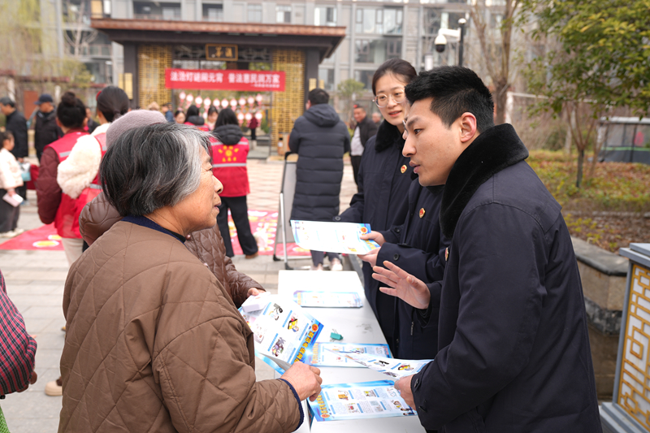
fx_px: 578
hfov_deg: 58.7
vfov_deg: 41.1
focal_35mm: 32
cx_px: 325
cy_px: 216
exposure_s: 1/250
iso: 100
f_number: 4
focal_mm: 32
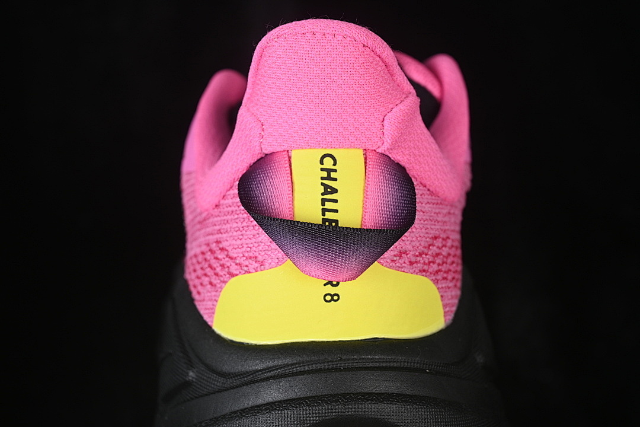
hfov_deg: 27.0
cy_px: 214
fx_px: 1333
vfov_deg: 18.2
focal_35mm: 75
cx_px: 320
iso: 160
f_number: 7.1
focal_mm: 50
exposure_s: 1/80
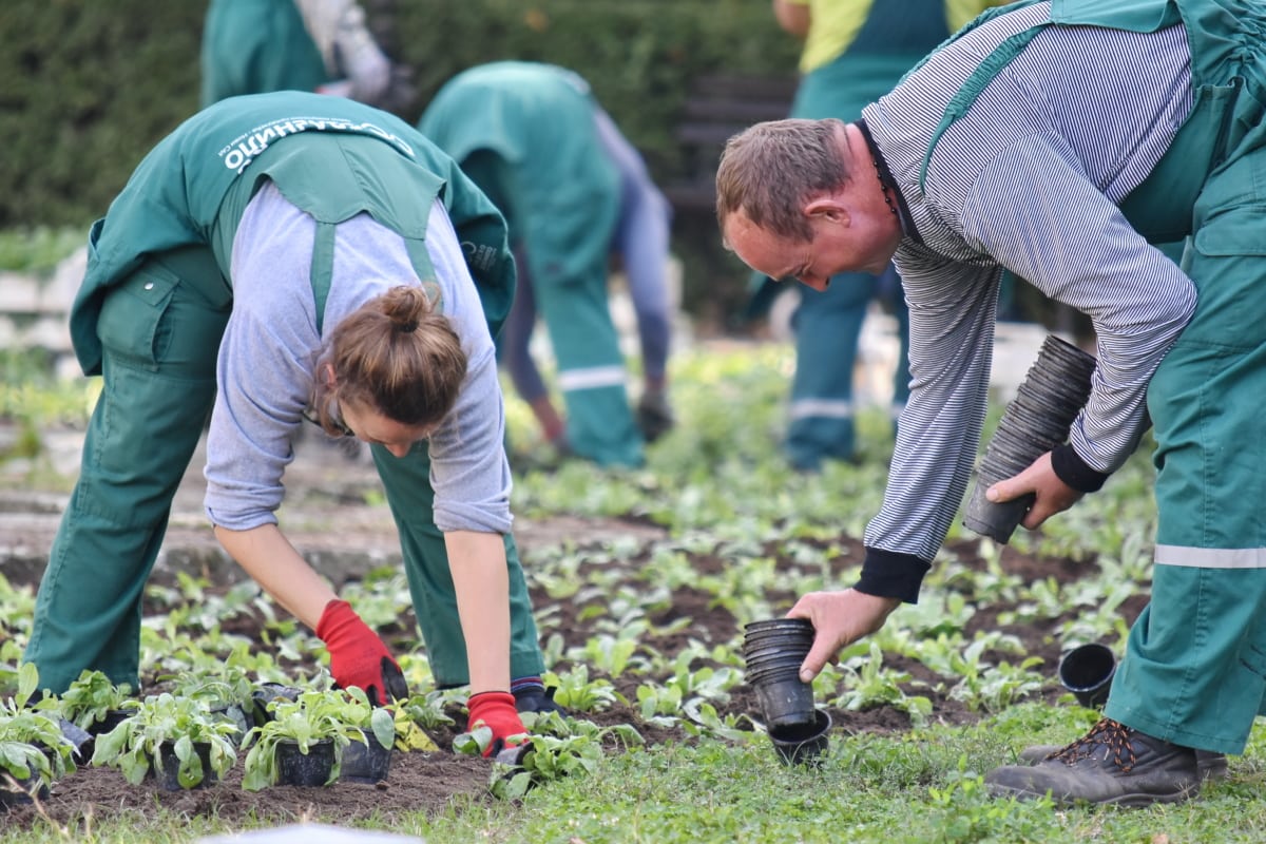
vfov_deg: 3.1
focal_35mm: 450
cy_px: 422
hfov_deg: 4.6
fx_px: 15824
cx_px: 633
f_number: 5.6
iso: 800
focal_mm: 300
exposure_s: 1/400
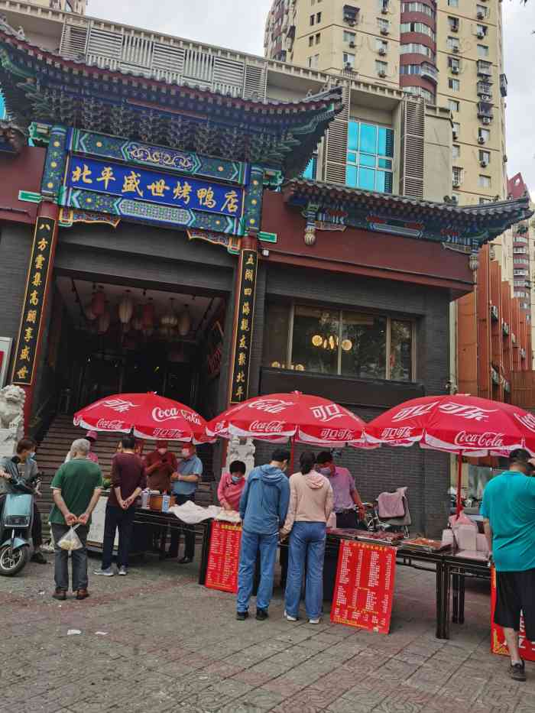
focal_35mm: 27
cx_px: 268
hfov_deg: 51.4
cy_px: 356
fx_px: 556
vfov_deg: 65.3
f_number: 1.6
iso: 50
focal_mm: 5.56
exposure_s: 1/1250
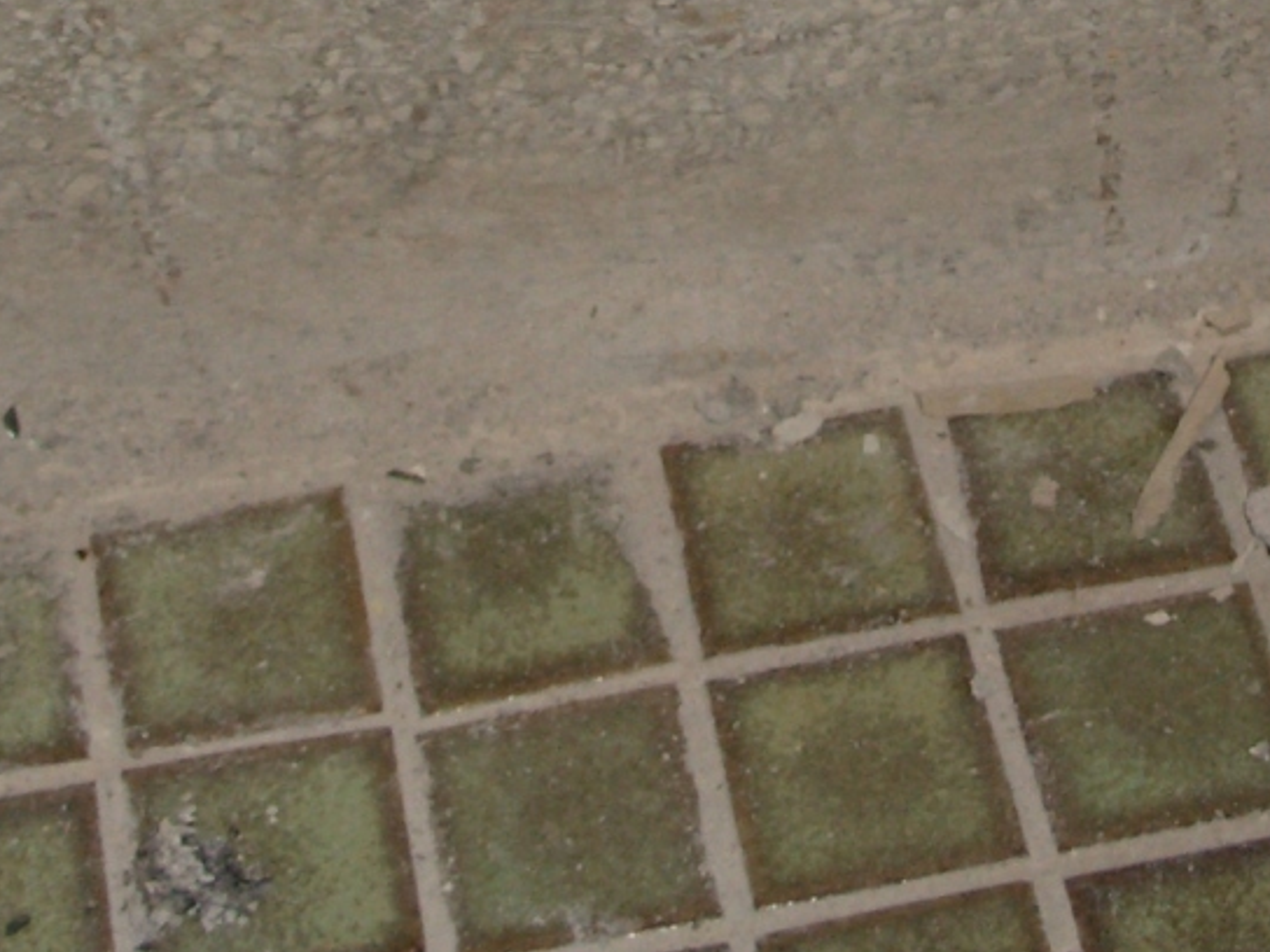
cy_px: -229
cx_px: 917
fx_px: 3559
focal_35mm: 97
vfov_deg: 14.7
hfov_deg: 20.1
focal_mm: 7.1
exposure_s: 1/60
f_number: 2.8
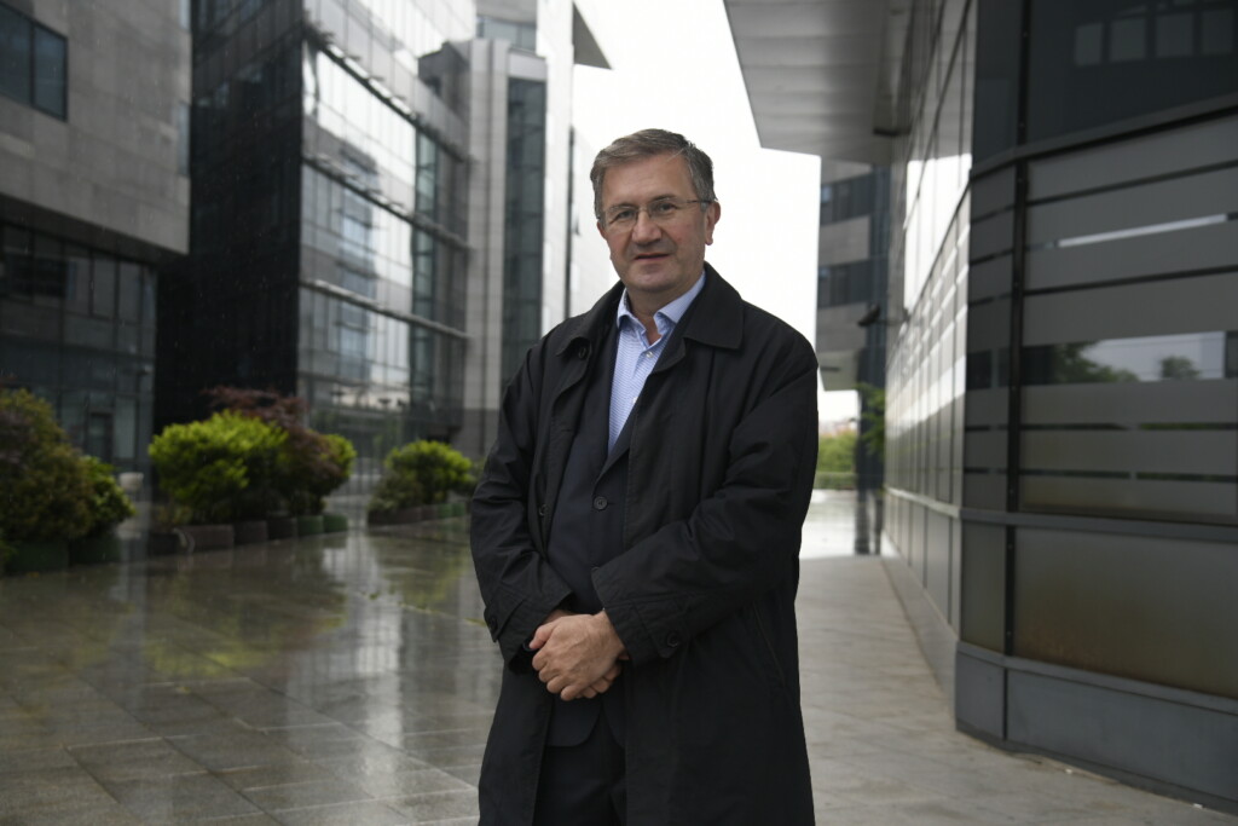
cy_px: 413
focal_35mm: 46
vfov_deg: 29.3
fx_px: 1582
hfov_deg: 42.7
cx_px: 619
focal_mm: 46
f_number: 4
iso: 200
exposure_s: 1/400
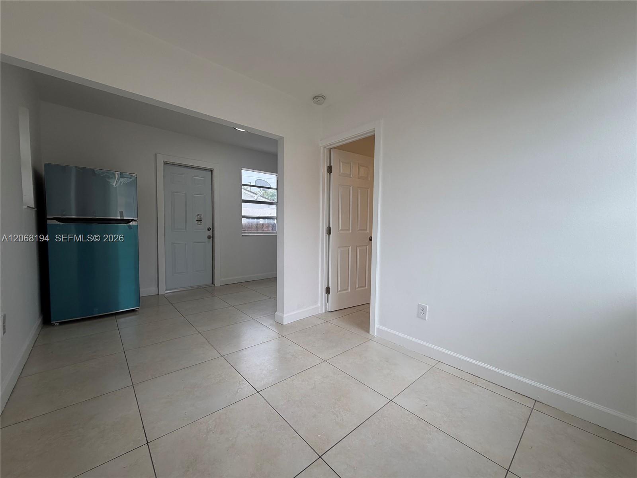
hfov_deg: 102.1
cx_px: 318
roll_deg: -1.1
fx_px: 258
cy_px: 239
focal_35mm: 14
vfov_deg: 85.7
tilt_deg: -3.2
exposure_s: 1/120
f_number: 2.2
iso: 40
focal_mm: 2.22
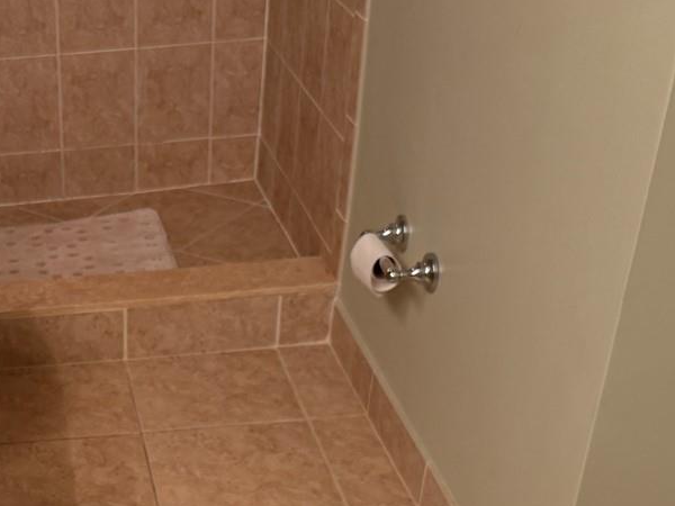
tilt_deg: -34.3
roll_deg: +4.8
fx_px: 1248
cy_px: 510
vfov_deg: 22.1
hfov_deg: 28.5
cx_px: 10
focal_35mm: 64
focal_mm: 6.76
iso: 125
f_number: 1.78
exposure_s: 1/120
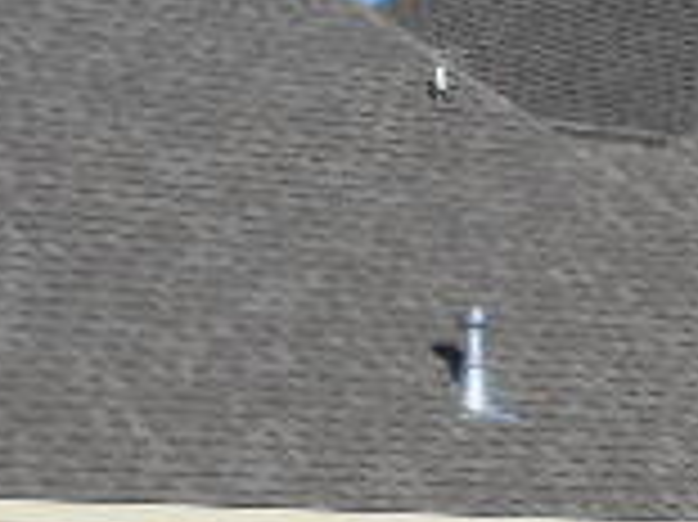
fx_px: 5077
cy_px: 567
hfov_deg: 7.8
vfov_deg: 5.9
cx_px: 865
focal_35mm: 252
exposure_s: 1/640
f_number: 4.4
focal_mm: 10.9
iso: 80
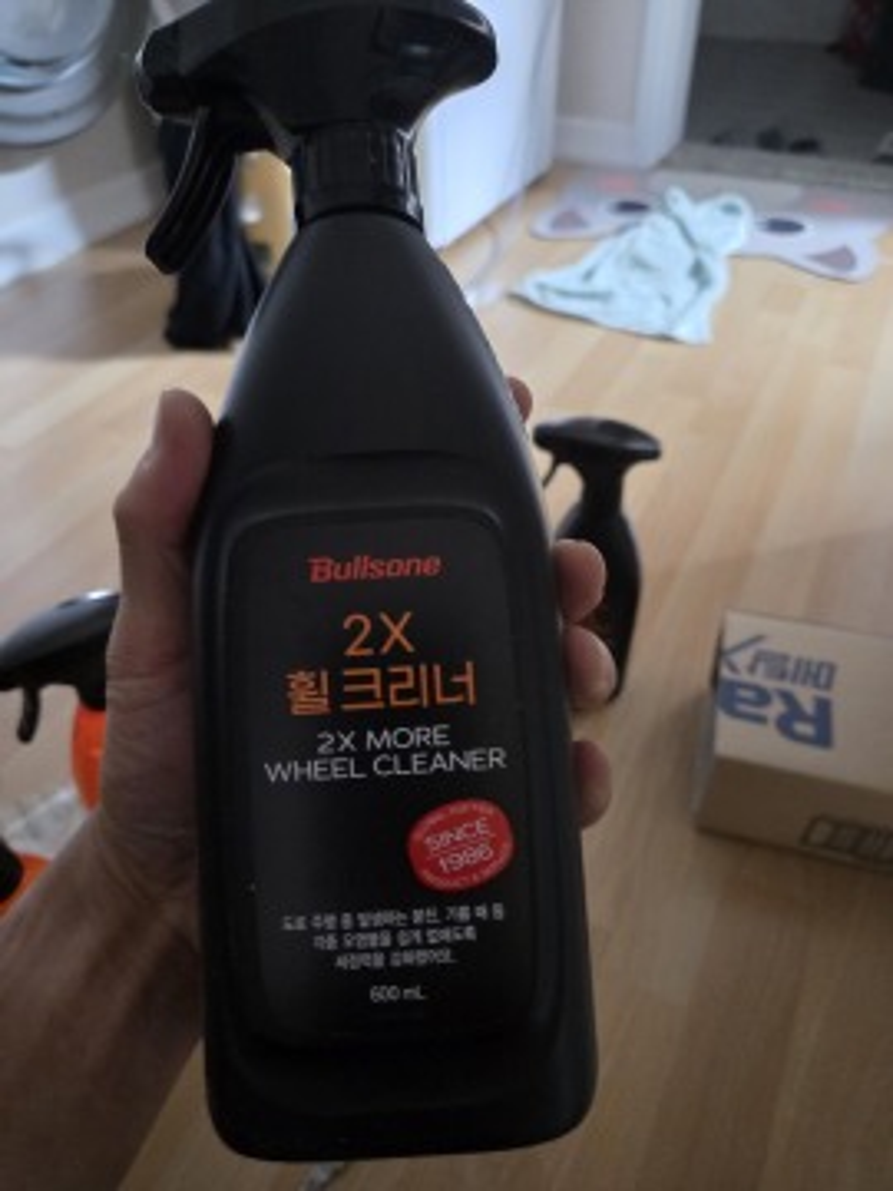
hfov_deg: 58.9
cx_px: 446
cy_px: 596
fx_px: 791
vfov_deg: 73.9
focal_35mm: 23
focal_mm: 5.4
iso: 1600
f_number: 1.8
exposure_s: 1/17.2
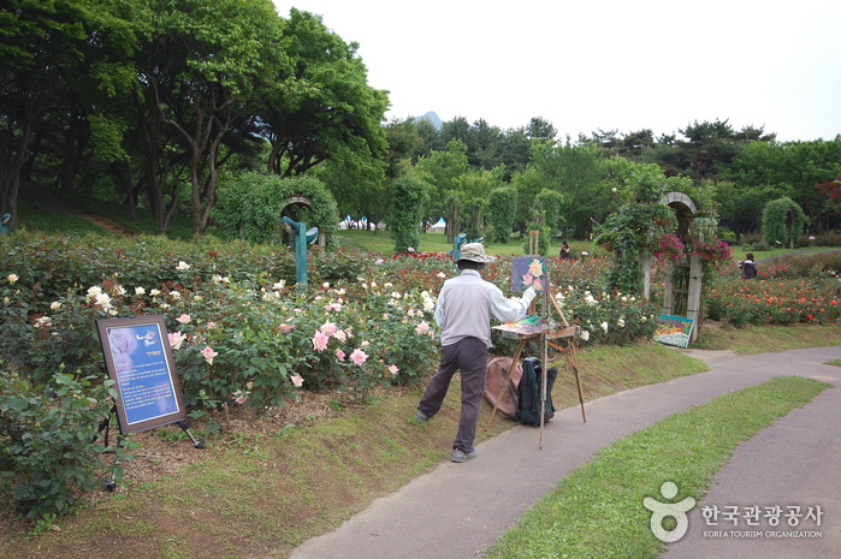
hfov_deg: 62.0
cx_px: 420
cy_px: 280
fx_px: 700
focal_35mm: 30
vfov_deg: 43.5
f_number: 5.6
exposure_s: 1/125
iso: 200
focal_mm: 20
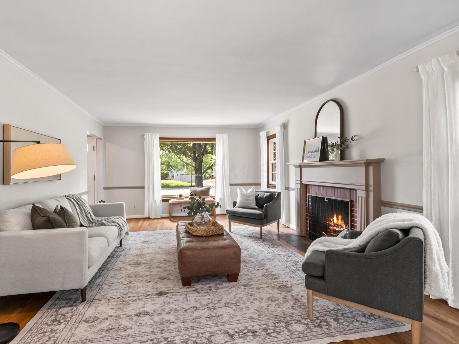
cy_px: 171
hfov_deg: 87.7
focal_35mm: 18
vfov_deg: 71.6
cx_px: 216
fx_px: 239
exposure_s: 1/8
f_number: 8
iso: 640
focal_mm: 16
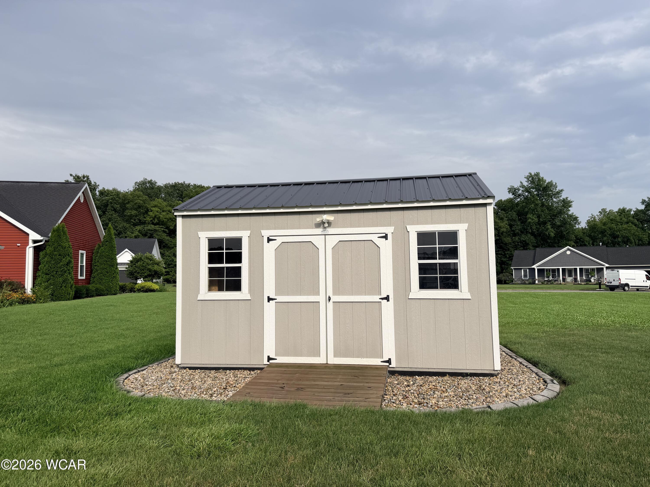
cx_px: 325
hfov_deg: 71.6
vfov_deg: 56.8
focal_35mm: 24
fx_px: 451
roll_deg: +0.7
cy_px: 244
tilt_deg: +3.3
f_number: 1.78
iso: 80
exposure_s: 1/3953
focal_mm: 6.76
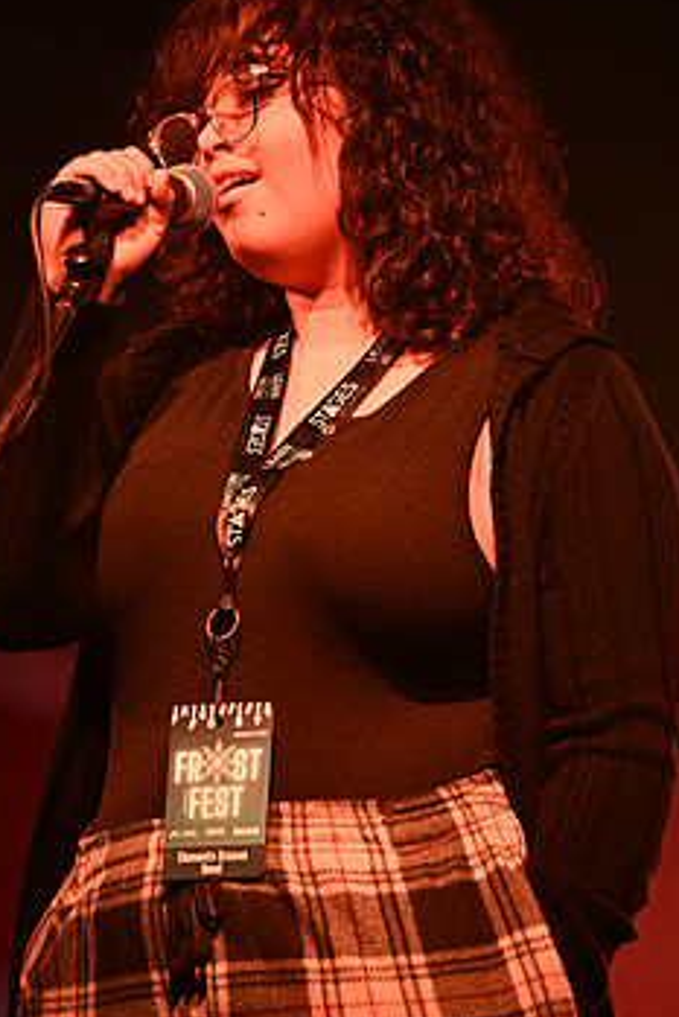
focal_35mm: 332
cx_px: 386
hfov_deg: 4.1
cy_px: 568
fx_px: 9383
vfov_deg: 6.2
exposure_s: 1/400
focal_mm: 200
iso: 1600
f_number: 2.8
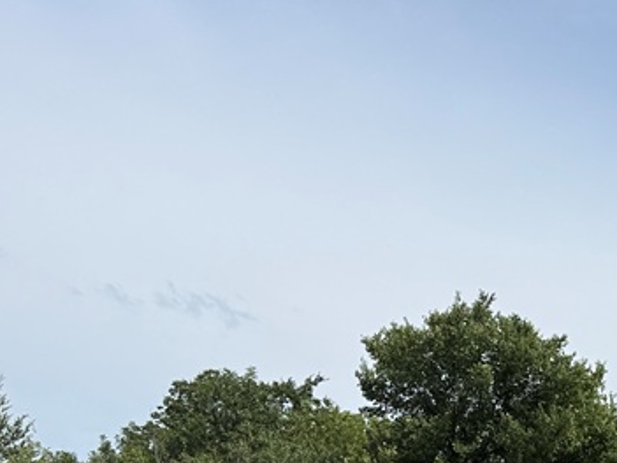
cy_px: 669
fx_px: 1247
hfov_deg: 27.2
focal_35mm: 70
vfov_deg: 18.8
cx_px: 503
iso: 80
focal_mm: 6.76
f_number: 1.78
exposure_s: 1/5319
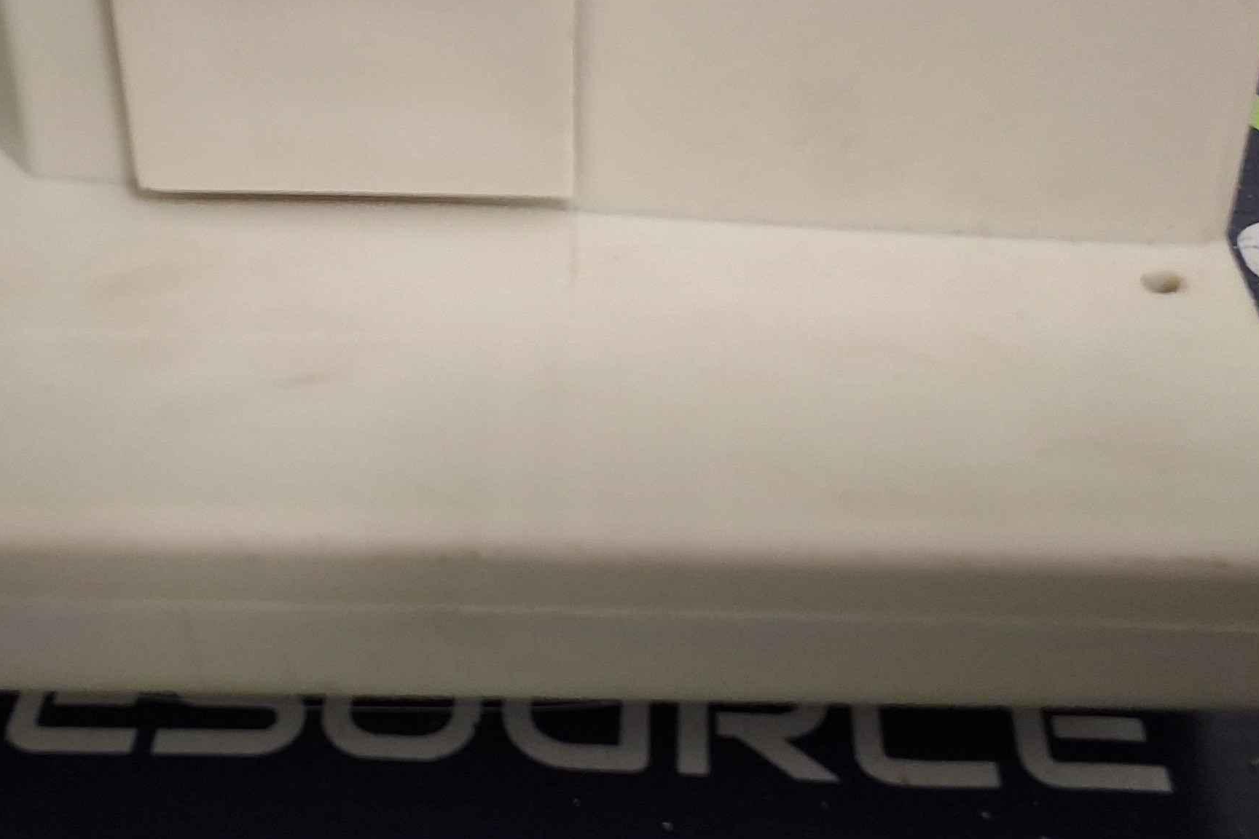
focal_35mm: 55
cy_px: 282
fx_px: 1923
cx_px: 534
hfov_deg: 36.2
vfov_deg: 24.5
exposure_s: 1/30
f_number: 1.9
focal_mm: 2.91
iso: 200
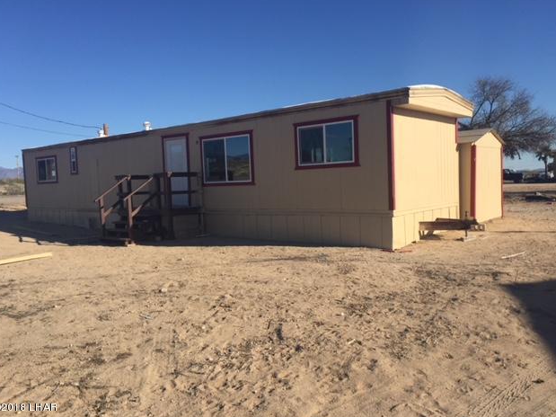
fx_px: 482
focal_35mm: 30
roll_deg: +3.2
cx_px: 275
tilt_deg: -5.1
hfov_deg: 60.0
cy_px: 209
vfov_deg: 46.8
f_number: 2.2
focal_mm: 4.15
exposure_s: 1/2639
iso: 32
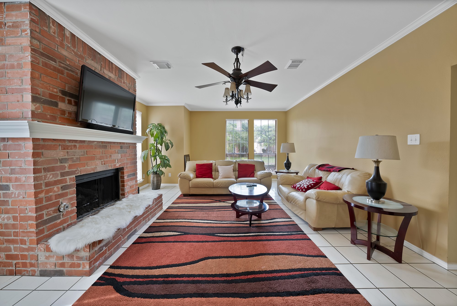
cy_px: 153
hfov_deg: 112.6
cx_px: 228
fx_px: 152
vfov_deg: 90.1
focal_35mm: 12
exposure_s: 1/5
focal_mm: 12
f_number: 9
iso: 640
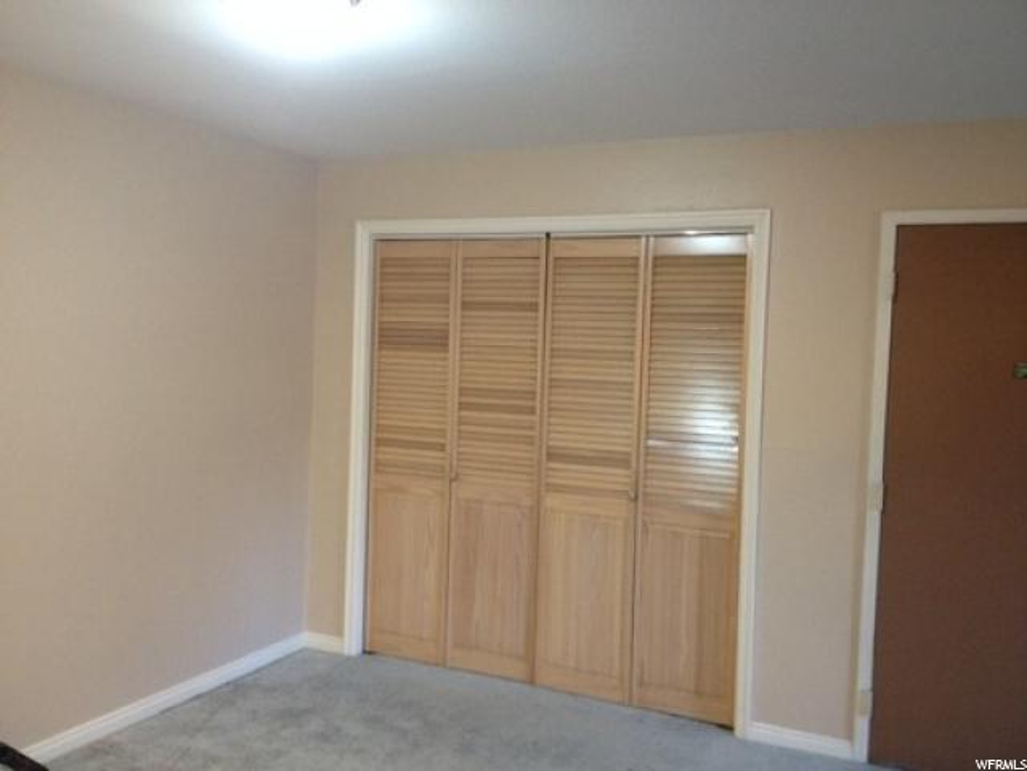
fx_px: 1038
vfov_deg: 40.7
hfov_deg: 52.6
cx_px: 514
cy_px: 386
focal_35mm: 35
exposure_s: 1/20
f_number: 2.4
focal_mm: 4.28
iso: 200
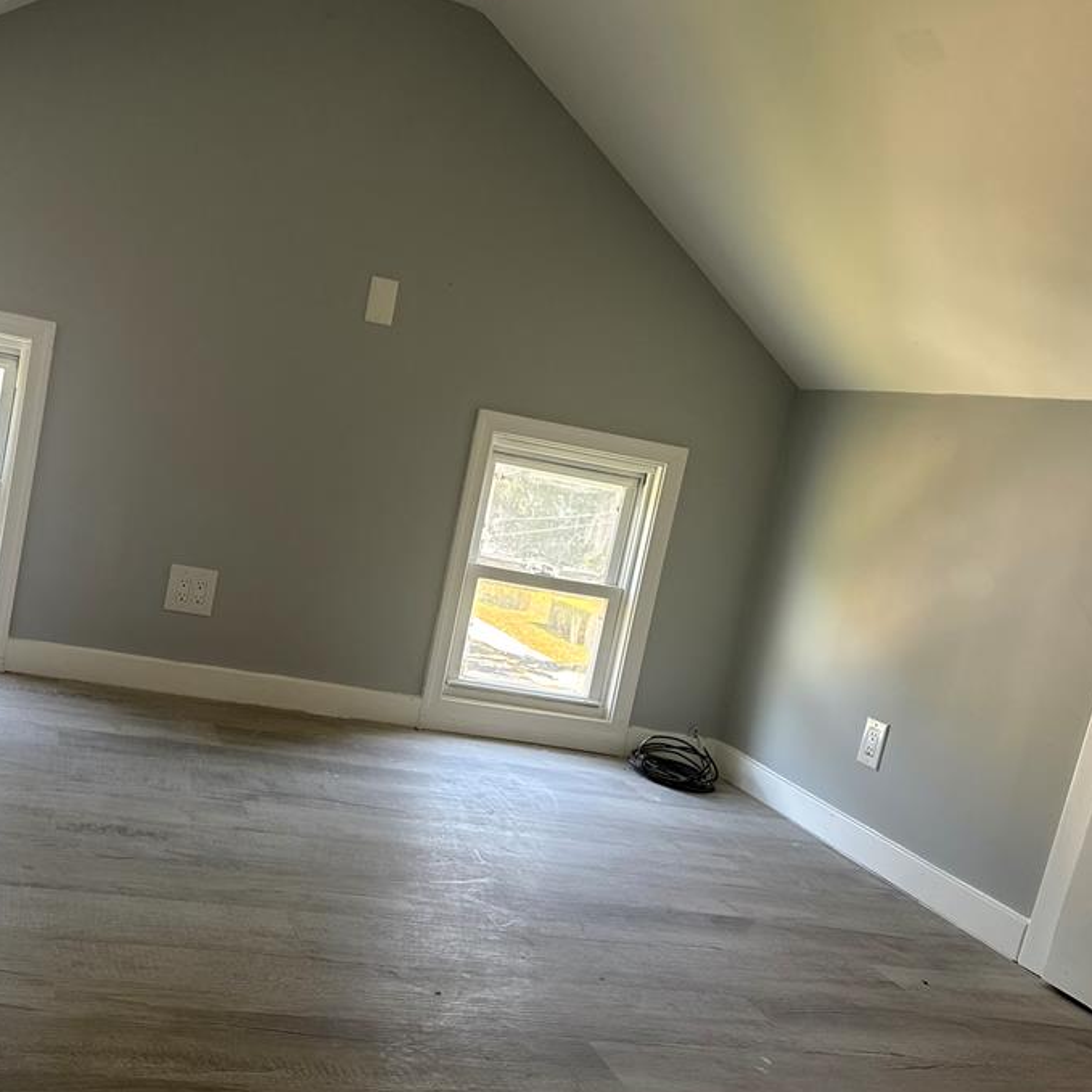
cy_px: 592
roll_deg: -11.1
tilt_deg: -7.9
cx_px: 301
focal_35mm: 32
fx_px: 1142
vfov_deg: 51.0
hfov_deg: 49.5
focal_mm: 6.76
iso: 200
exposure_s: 1/121
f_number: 1.78
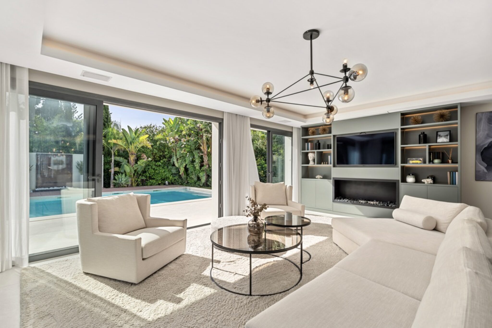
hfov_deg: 96.0
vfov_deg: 73.1
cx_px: 246
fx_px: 221
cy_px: 164
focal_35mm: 16
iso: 100
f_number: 8
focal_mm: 16.2
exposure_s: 1/50
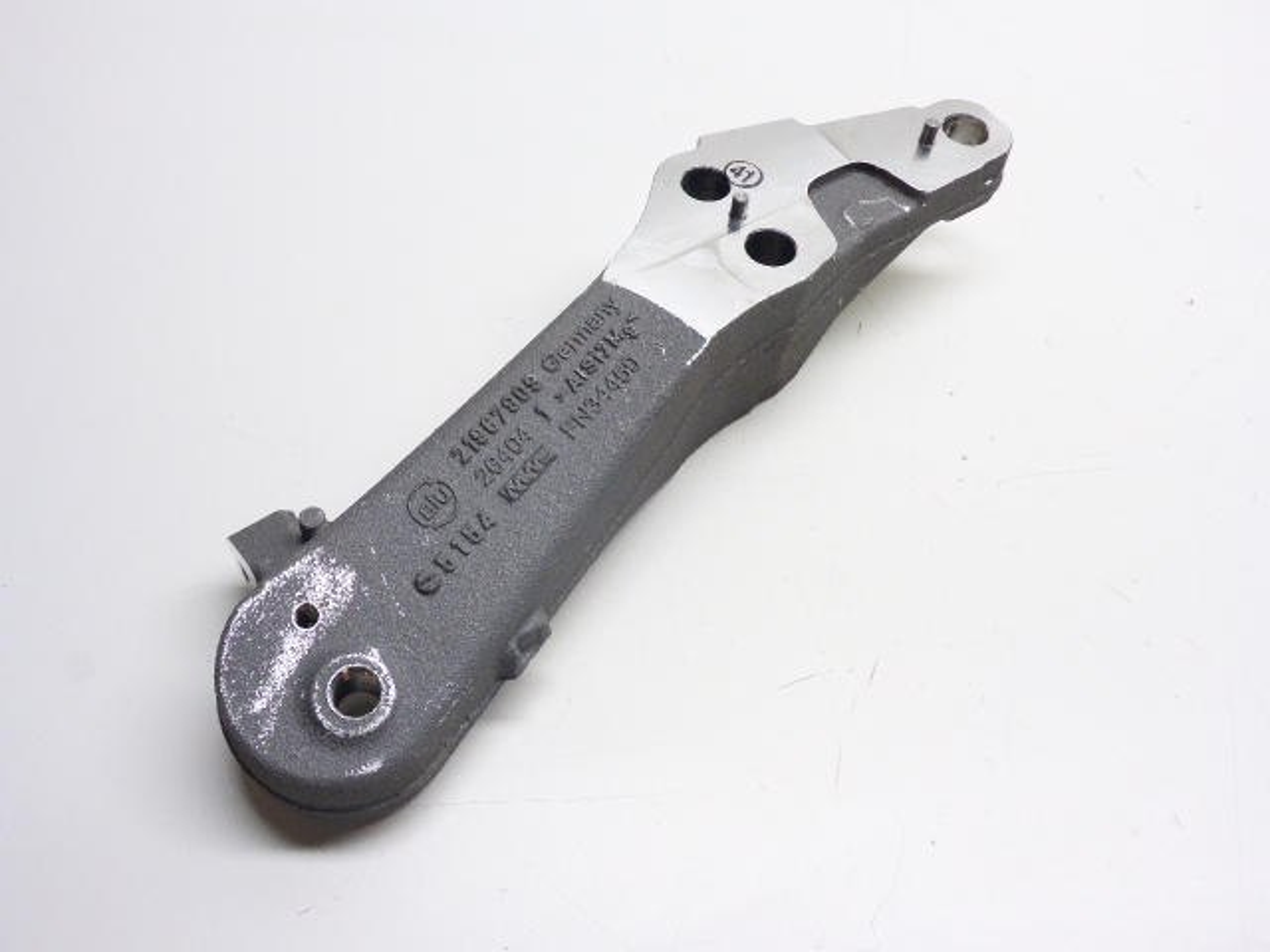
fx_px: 1247
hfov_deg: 54.0
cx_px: 635
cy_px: 476
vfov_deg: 41.8
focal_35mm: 34
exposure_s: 1/60
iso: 160
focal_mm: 6
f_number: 3.7
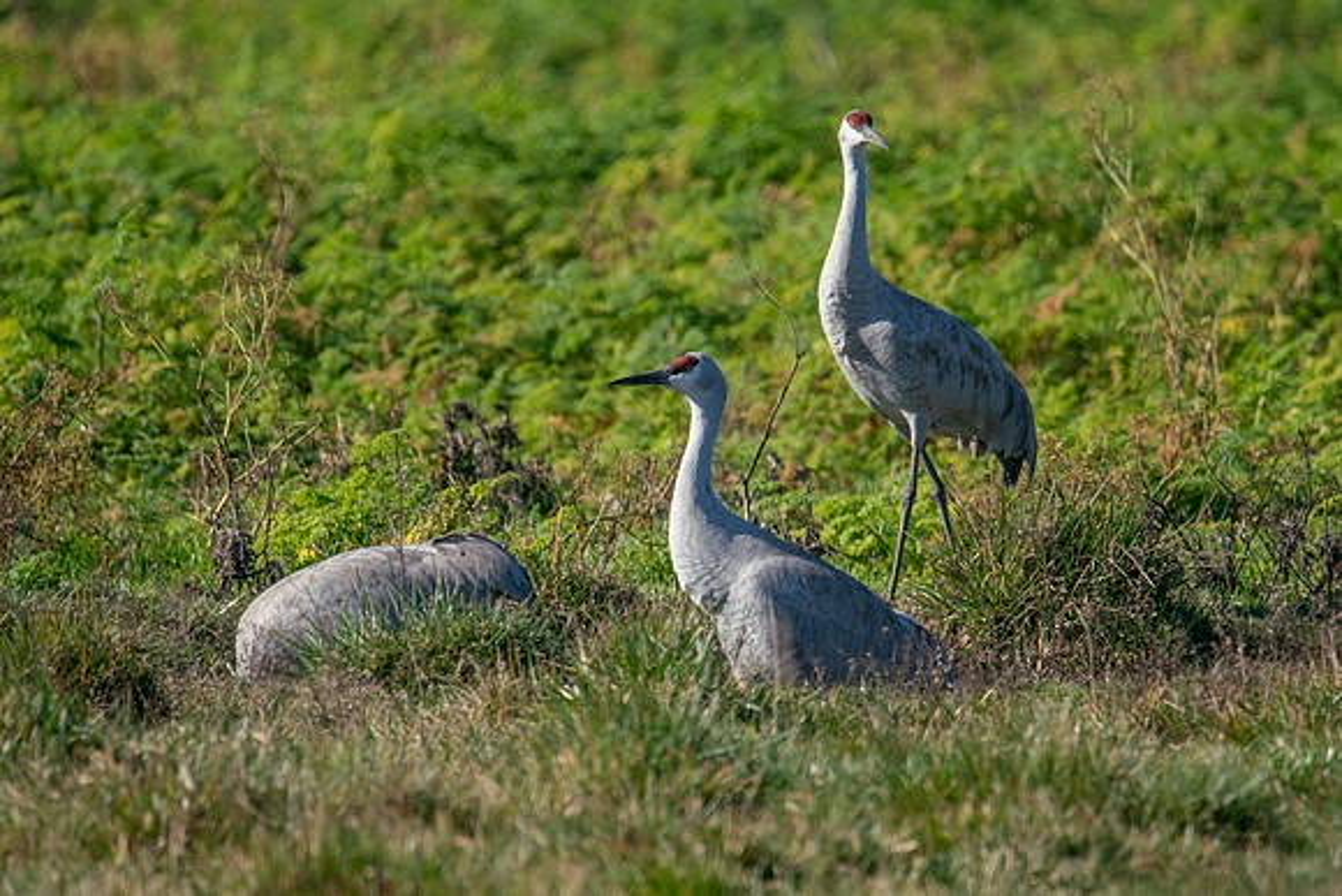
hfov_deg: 2.3
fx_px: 33250
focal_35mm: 892
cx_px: 704
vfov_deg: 1.5
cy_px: 493
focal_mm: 560
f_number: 6.3
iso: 640
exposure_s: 1/1600
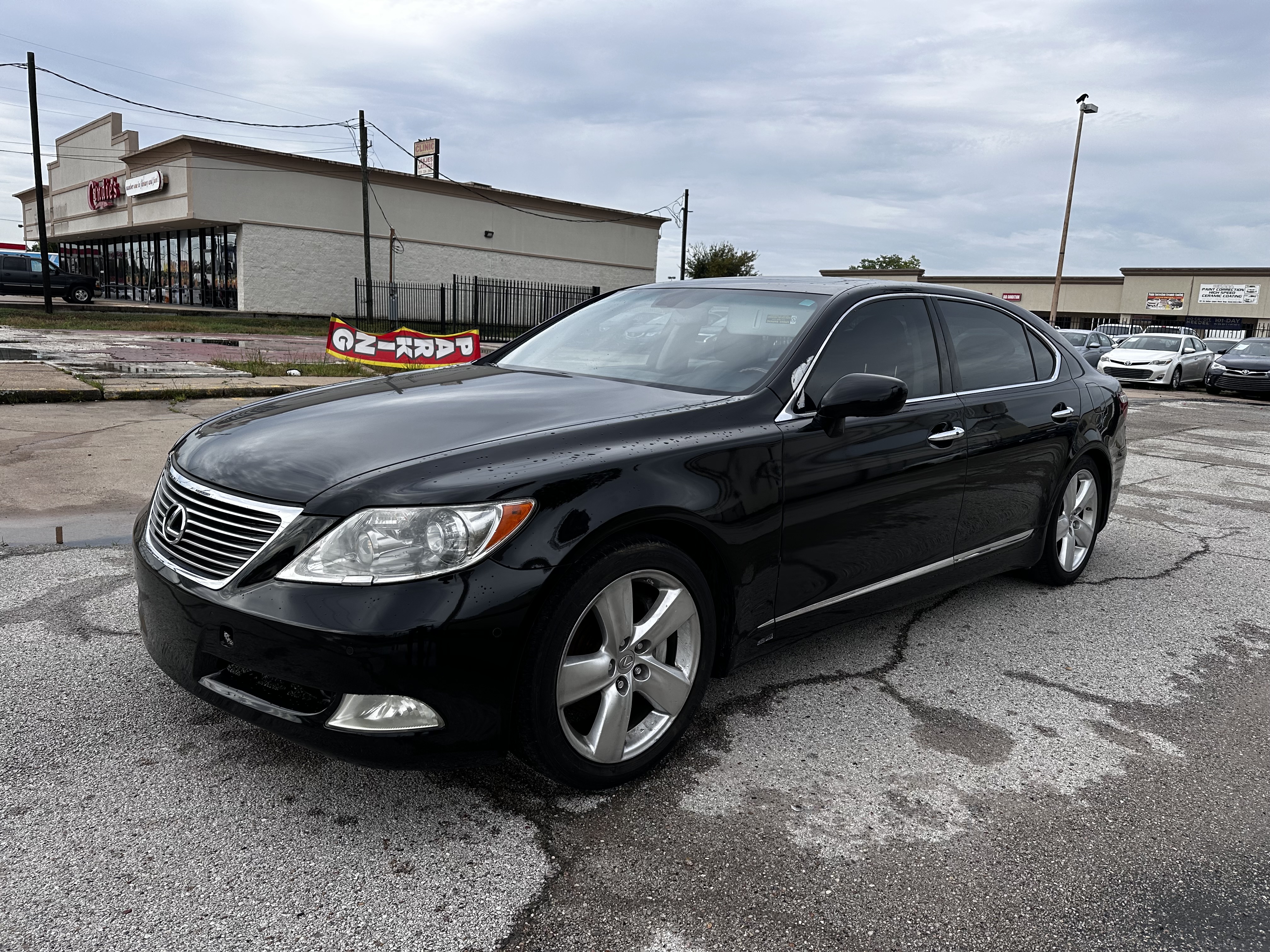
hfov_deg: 71.6
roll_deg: -2.6
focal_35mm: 24
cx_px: 635
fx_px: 881
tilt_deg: -9.6
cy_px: 476
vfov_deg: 56.8
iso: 80
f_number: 1.78
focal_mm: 6.86
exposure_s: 1/2660
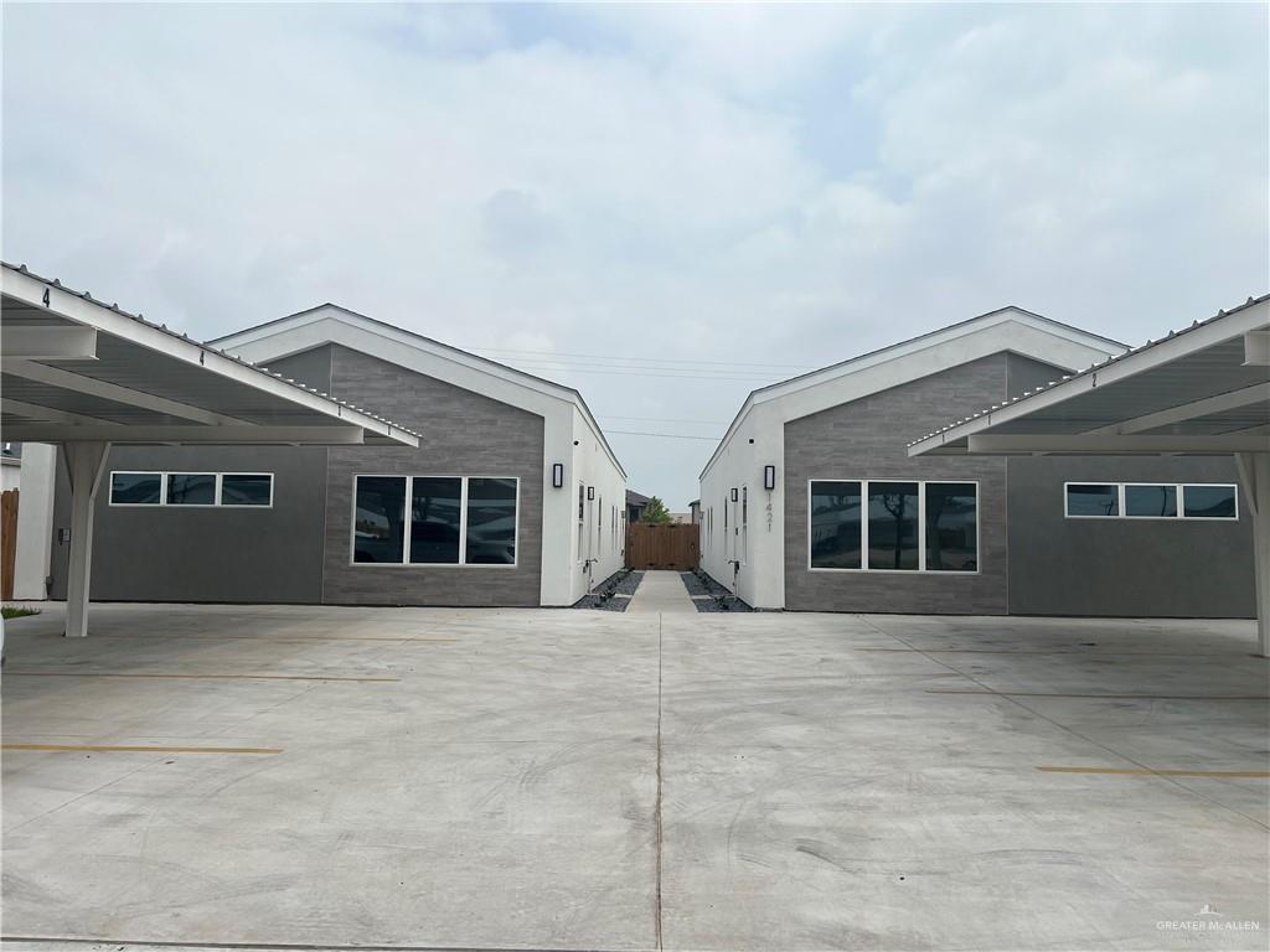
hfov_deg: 67.3
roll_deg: -0.9
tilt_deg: +4.3
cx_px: 635
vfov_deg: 53.1
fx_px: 954
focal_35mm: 26
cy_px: 476
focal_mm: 5.7
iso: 50
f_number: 1.5
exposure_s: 1/9434
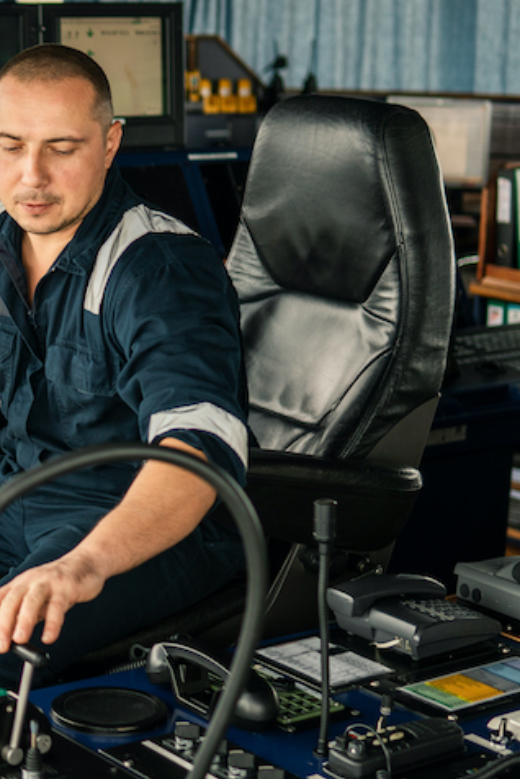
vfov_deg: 23.9
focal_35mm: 85
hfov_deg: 15.4
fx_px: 1839
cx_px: -131
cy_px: 404
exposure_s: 1/160
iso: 100
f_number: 2
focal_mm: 30
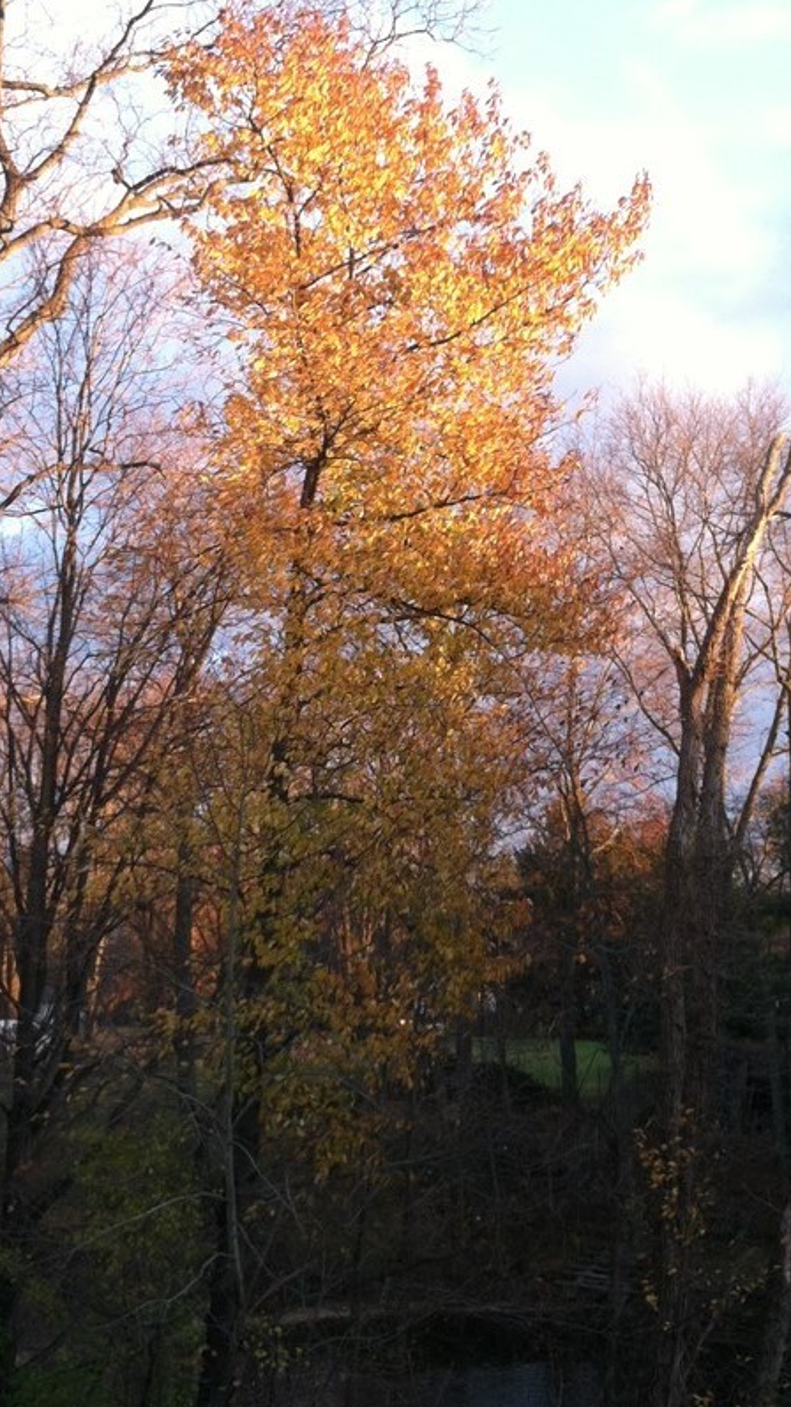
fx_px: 1828
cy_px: 741
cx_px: 335
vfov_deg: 42.1
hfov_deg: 24.4
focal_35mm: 49
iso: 80
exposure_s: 1/60
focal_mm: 3.85
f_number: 2.8
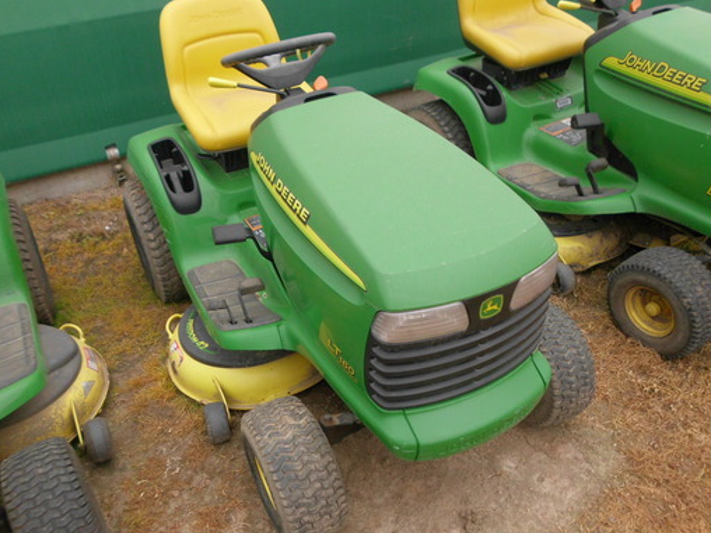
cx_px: 344
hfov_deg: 60.0
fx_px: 616
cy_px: 266
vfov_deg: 46.8
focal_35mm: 30
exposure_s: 1/152
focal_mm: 5.05
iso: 100
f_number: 2.8
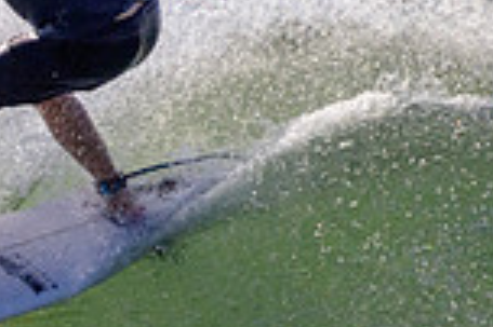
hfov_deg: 0.6
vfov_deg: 0.4
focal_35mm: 3428
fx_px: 46893
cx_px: -338
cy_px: 211
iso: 800
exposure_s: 1/2000
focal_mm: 800
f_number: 11
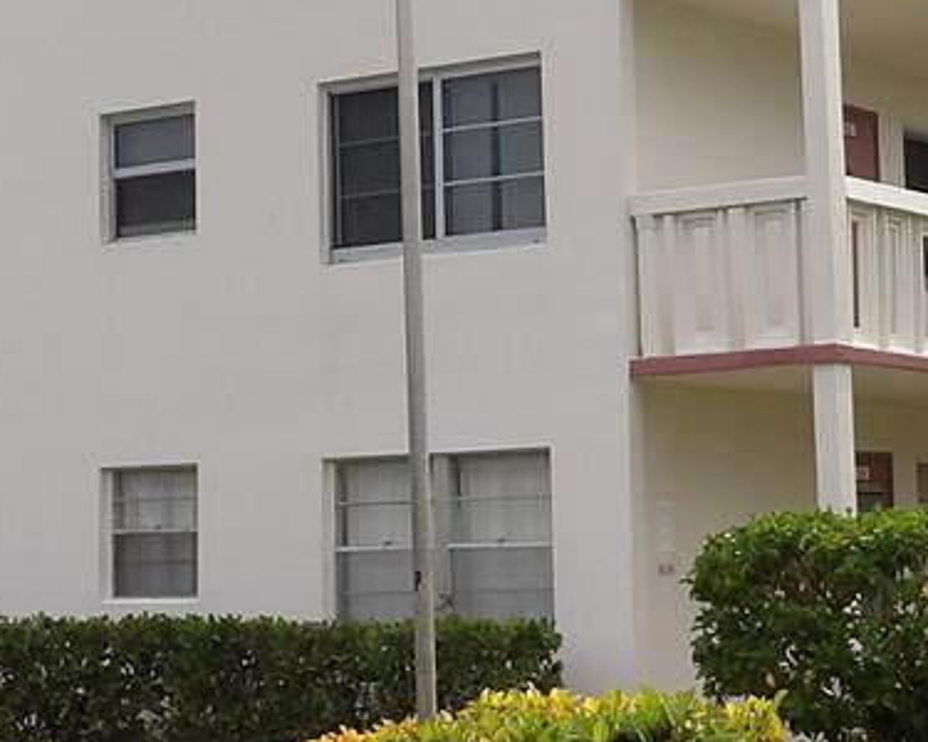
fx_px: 2747
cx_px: 418
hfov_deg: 19.2
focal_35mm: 100
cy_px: 275
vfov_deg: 15.4
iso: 100
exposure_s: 1/817
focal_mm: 4.3
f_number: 3.2
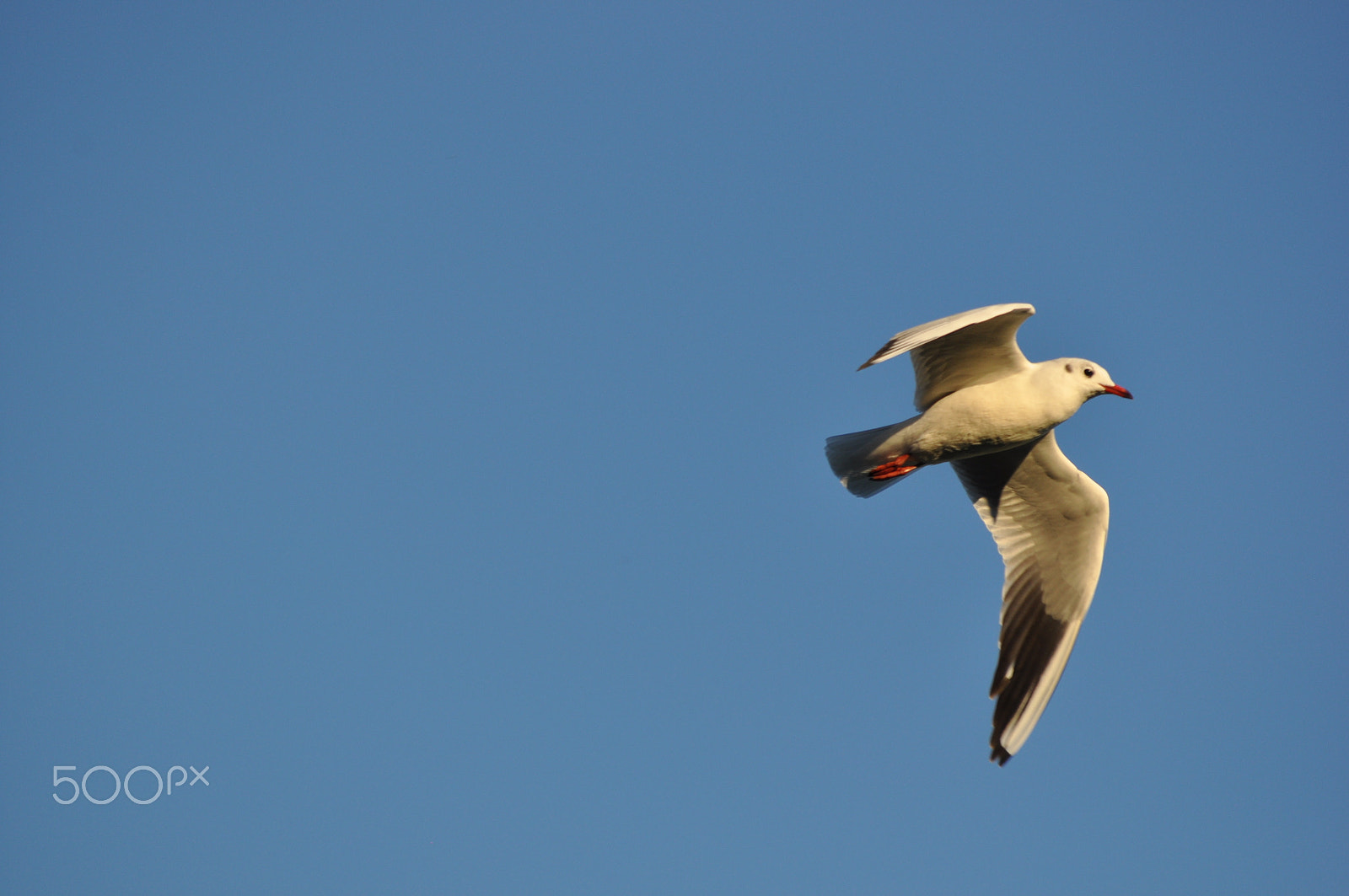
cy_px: 448
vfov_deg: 4.6
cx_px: 674
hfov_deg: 6.9
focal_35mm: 300
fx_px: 11229
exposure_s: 1/800
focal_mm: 200
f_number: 6.3
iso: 200
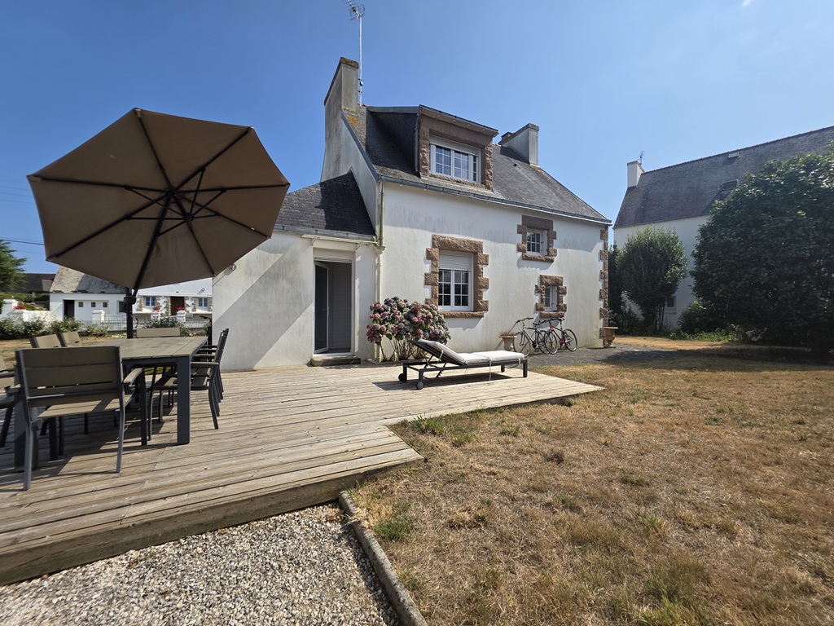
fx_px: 313
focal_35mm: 13
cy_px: 313
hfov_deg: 106.2
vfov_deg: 89.9
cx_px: 417
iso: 40
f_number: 1.9
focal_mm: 2.2
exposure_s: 1/2635
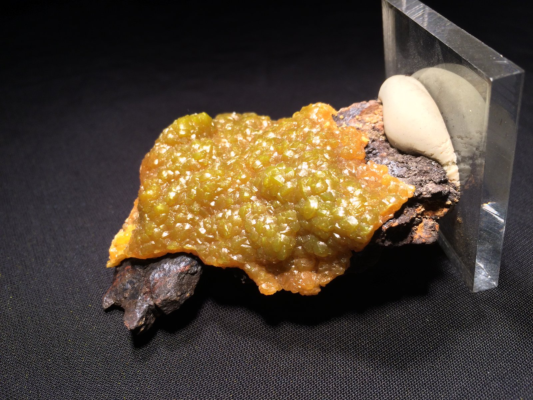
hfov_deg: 61.7
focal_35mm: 29
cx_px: 266
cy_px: 200
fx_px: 447
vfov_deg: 48.2
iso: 50
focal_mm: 4.15
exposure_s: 1/120
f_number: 2.2
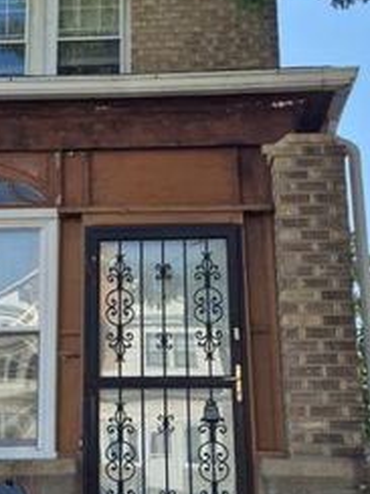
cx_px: 101
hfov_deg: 23.1
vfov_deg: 30.7
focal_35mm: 63
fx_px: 898
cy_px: 222
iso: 25
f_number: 1.8
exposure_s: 1/1472
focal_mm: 5.4
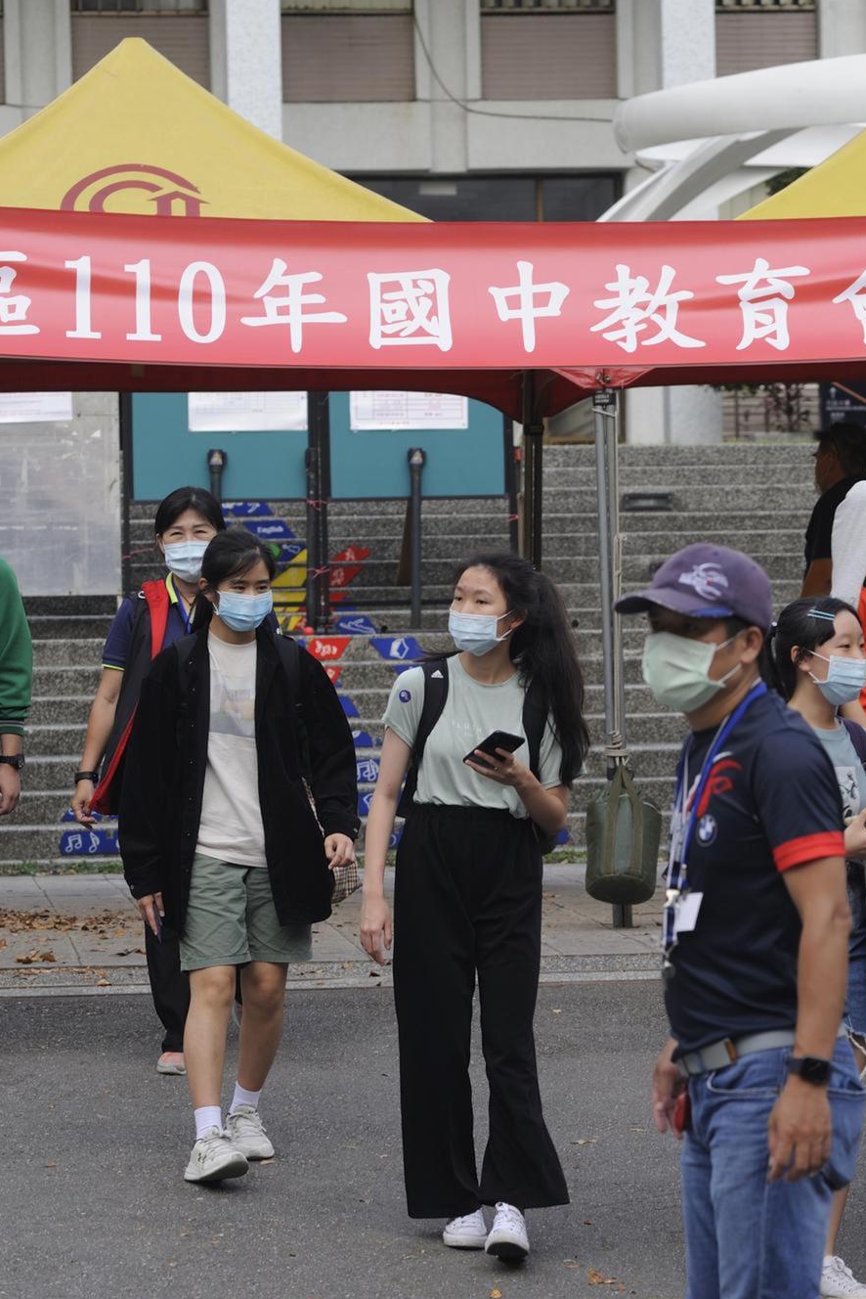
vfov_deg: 13.0
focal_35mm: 158
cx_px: 541
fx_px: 5698
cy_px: 650
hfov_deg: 8.7
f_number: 5.6
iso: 200
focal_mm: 105
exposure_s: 1/250
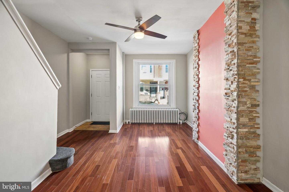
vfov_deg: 73.7
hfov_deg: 96.7
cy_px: 96
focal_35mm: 16
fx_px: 128
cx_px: 144
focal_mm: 16
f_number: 4
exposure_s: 1/13
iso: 250
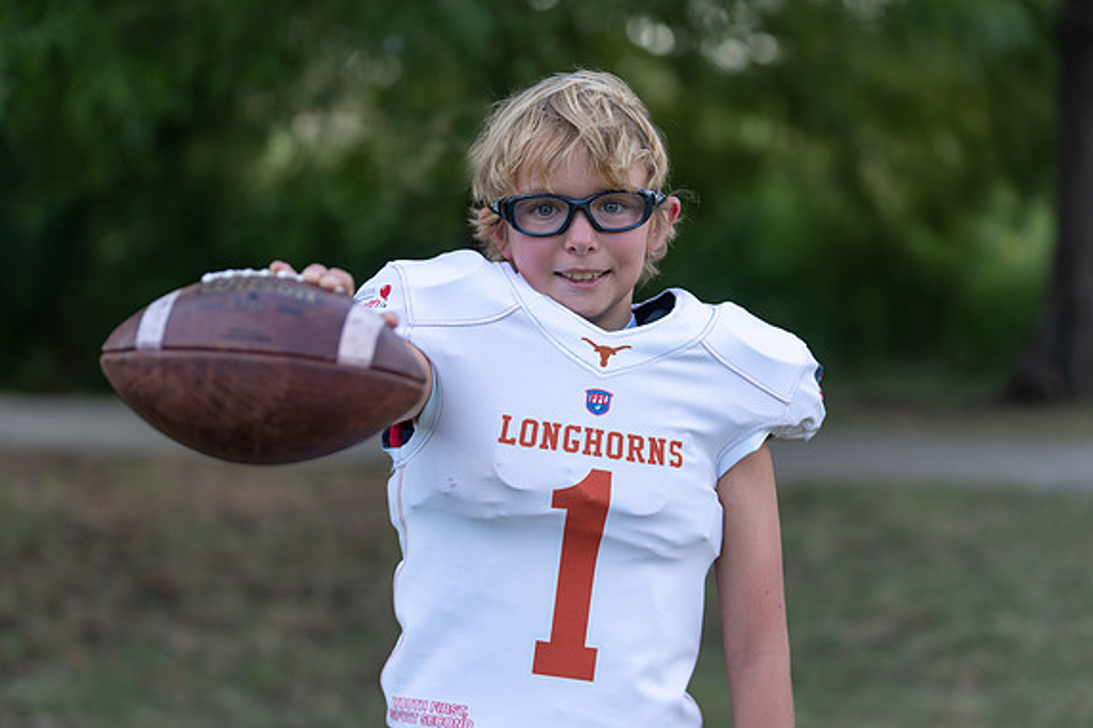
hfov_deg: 18.9
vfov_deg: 12.7
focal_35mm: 108
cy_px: 405
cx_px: 534
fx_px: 3278
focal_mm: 95
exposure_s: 1/400
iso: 100
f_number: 2.8
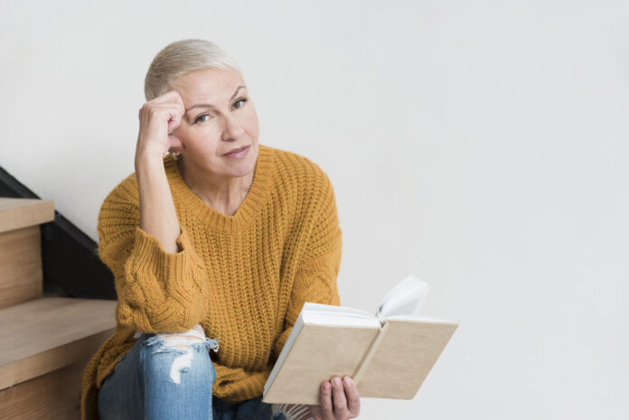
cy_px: 210
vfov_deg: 10.2
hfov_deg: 15.2
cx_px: 314
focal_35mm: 135
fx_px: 2360
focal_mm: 135
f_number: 5.6
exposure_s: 1/160
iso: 250
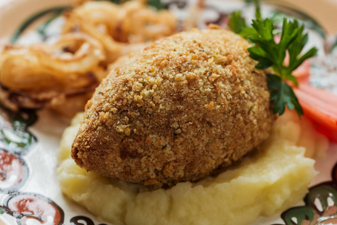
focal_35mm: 112
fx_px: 1049
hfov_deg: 18.3
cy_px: 118
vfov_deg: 12.2
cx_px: 170
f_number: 7.1
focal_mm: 105
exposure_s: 1/10
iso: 200
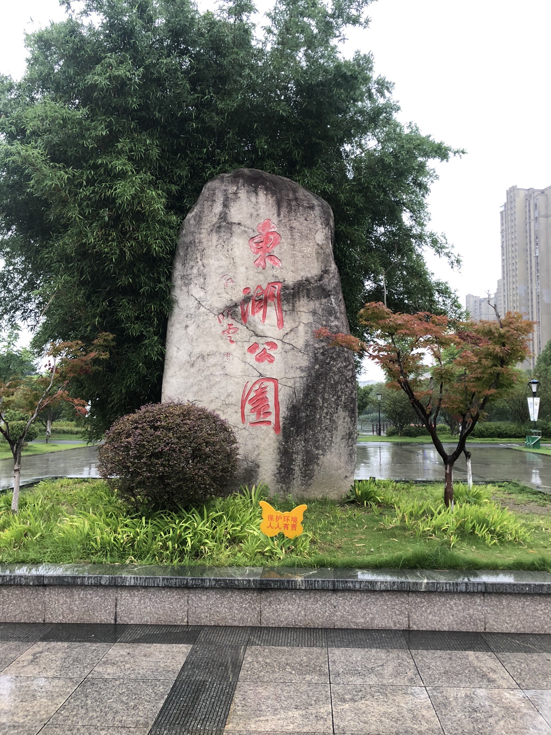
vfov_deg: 63.4
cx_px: 276
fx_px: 594
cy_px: 368
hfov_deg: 49.7
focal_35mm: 28
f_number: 1.8
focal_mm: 4
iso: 25
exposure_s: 1/40
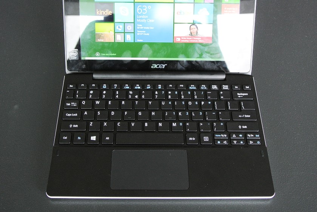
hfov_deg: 44.5
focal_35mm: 44
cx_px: 158
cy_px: 106
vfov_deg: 30.6
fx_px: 388
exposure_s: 1/40
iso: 800
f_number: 4.2
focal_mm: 16.3
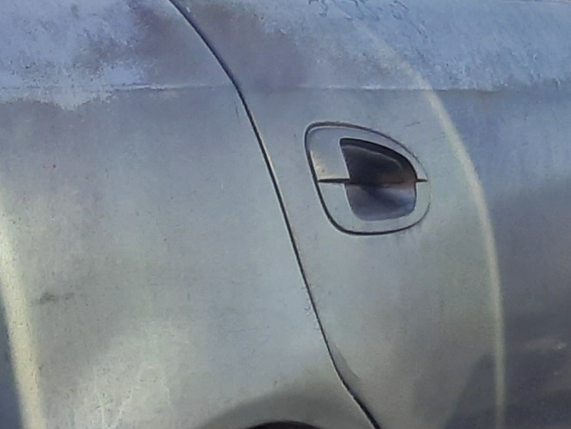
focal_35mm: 159
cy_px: 590
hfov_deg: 11.4
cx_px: -491
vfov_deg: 9.2
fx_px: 2624
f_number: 1.7
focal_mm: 3.92
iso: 40
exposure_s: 1/586
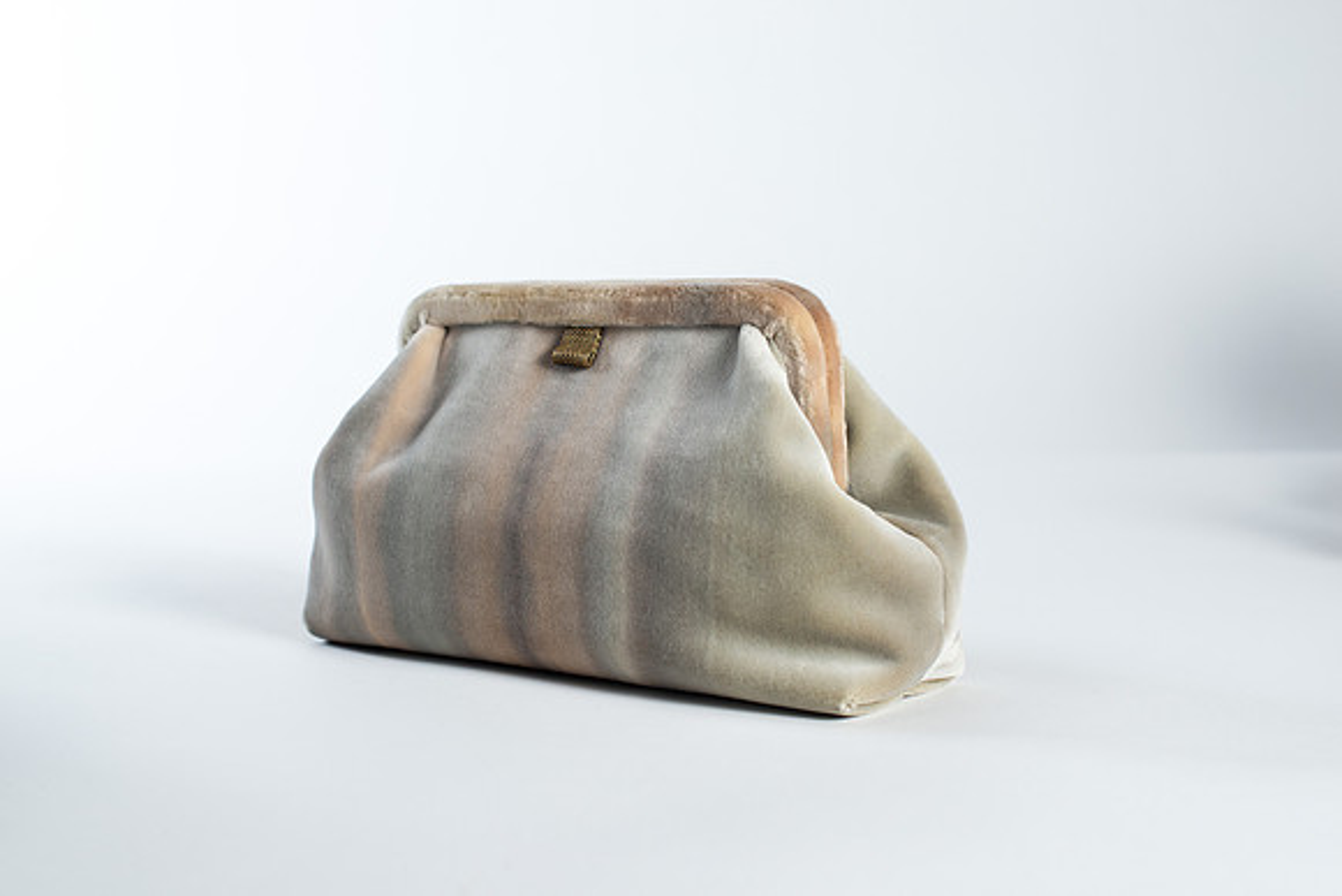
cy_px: 448
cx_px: 671
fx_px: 1864
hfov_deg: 39.6
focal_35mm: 50
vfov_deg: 27.0
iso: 200
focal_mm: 50
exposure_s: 1/200
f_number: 6.3
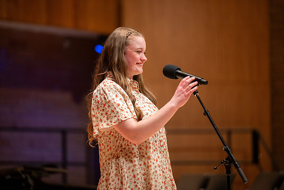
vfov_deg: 6.9
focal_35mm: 200
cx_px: 142
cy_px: 95
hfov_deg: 10.3
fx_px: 1578
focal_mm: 200
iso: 2500
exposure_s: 1/500
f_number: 2.8
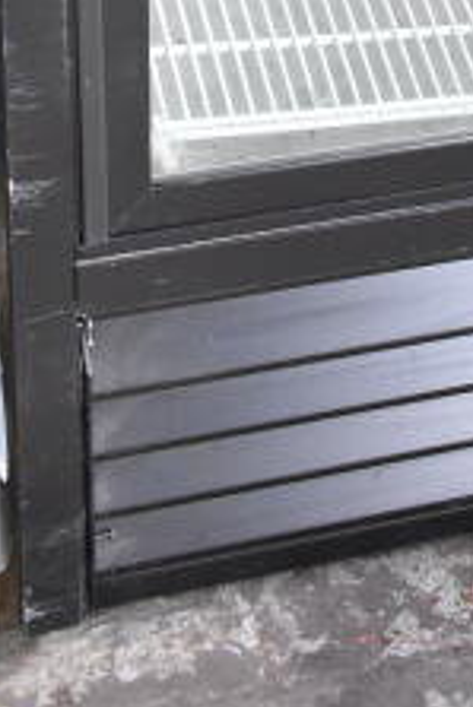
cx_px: 851
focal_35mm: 129
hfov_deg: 10.1
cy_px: -583
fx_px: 2539
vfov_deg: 14.0
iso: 1600
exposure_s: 1/60
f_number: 4
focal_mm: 21
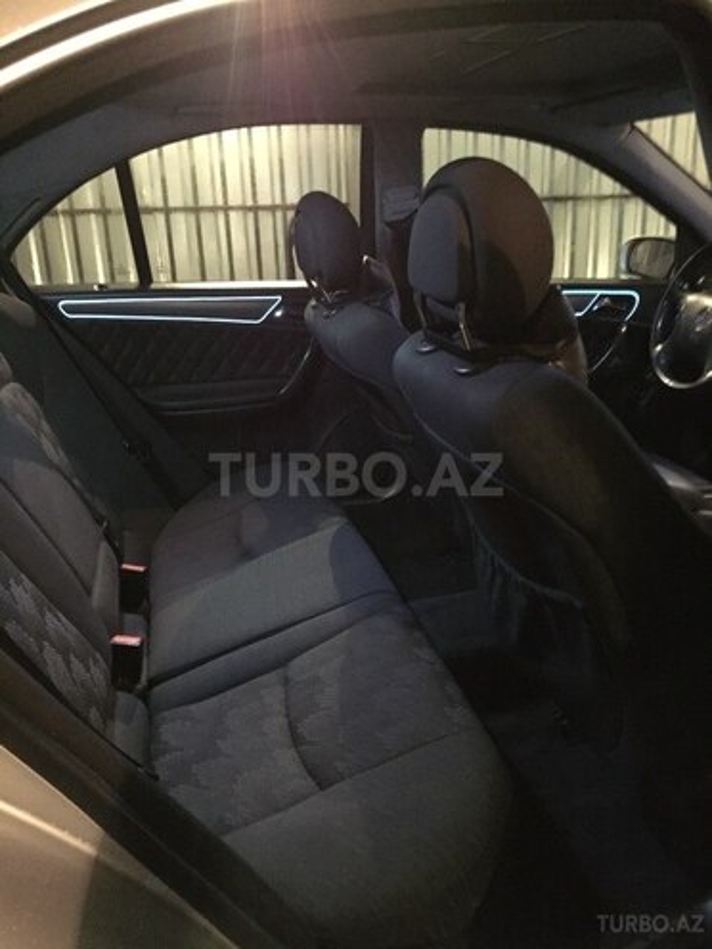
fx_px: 795
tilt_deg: -19.1
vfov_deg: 61.7
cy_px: 474
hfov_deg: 48.2
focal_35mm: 29
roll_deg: +2.5
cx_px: 356
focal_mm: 4.15
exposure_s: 1/17
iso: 1000
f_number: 2.2
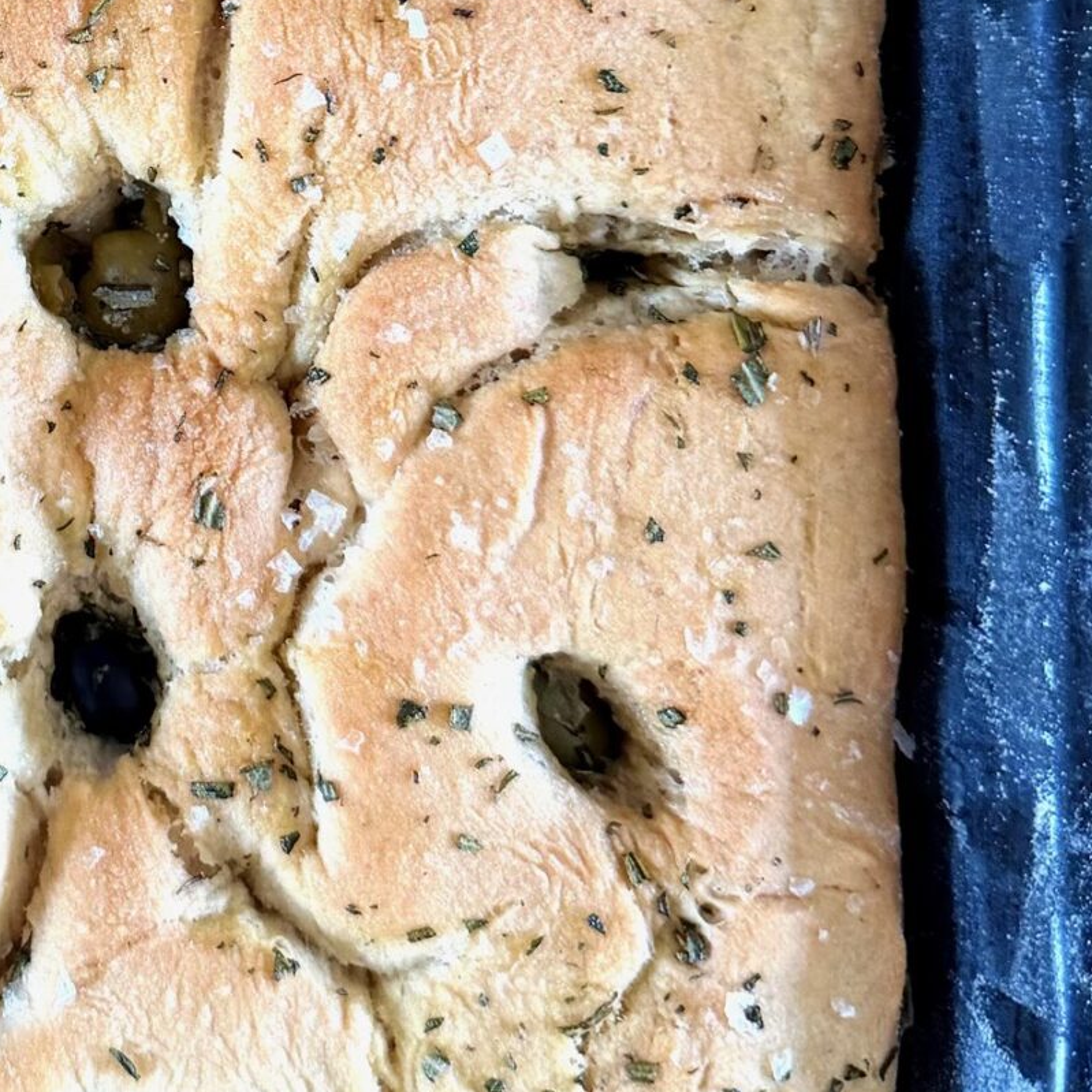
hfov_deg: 23.9
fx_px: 2427
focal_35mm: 68
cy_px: -34
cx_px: -67
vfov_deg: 24.1
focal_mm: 6.76
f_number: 1.78
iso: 250
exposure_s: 1/50
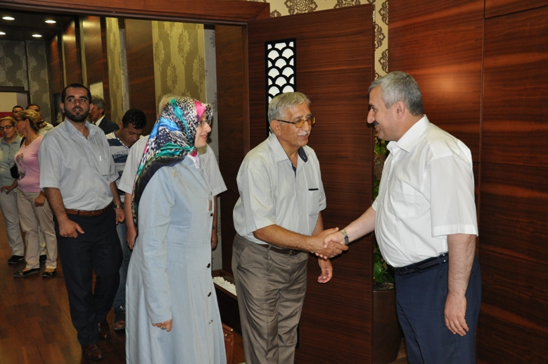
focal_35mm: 39
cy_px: 181
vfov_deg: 34.5
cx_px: 278
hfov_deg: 50.2
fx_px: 585
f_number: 4
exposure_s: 1/60
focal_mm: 25
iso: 800
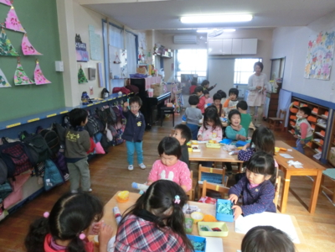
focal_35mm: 24
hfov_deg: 71.6
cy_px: 126
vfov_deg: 56.8
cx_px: 168
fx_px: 232
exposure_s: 1/250
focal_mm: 4.24
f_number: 3
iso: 500
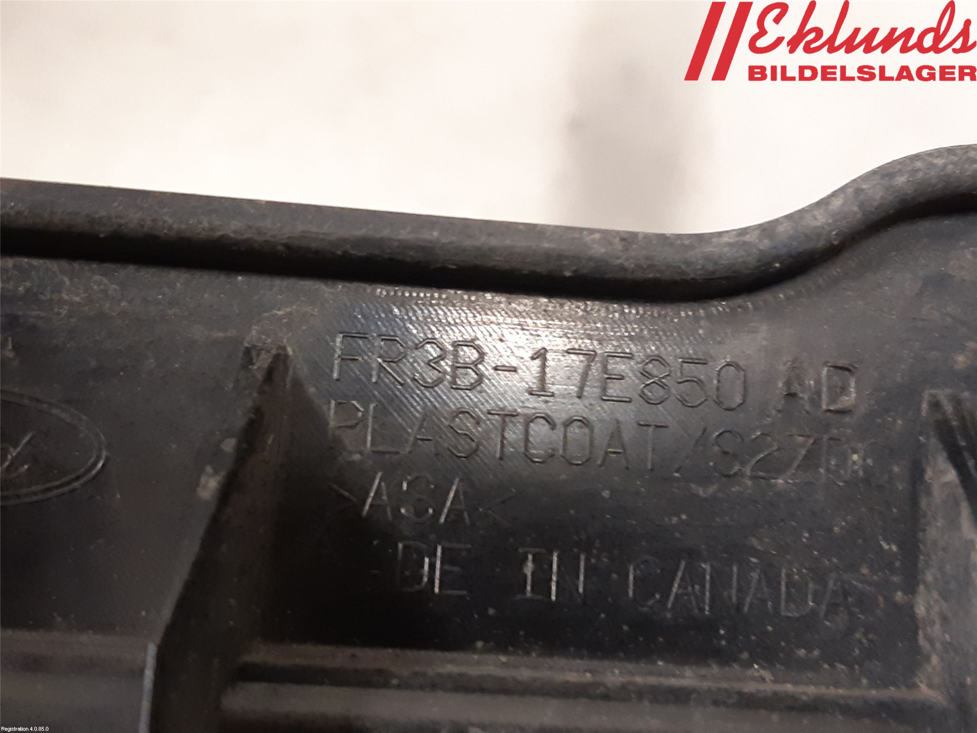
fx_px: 734
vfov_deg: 53.1
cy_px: 366
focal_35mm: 26
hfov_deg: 67.3
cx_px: 488
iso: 250
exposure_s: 1/25
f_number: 1.7
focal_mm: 3.93
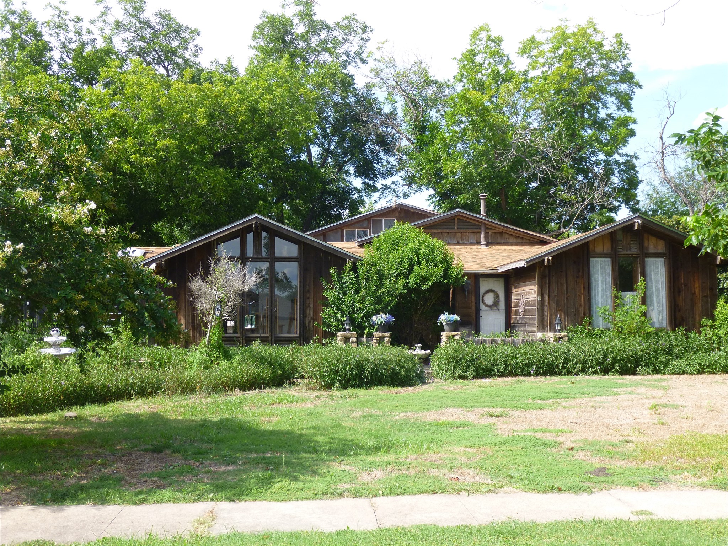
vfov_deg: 35.1
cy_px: 273
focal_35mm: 41
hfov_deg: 45.8
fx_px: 862
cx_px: 364
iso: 100
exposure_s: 1/200
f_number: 3.8
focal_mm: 7.4
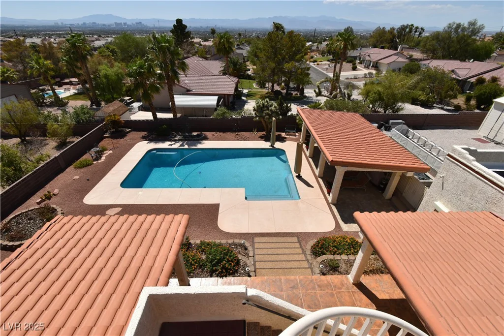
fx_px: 210
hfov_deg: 100.4
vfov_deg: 77.3
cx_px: 252
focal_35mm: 15
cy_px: 168
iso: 200
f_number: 11
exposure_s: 1/500
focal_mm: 10
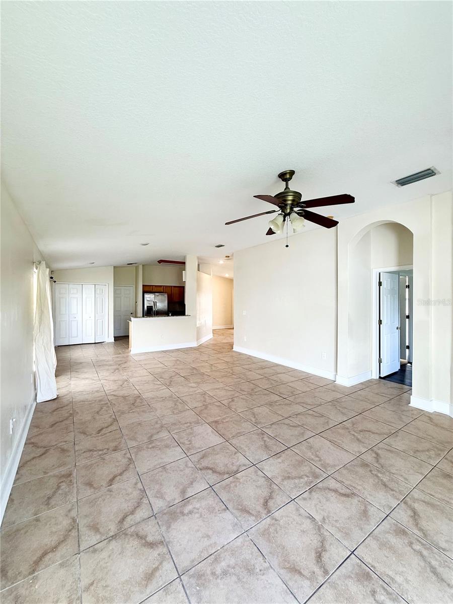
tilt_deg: -0.6
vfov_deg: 102.1
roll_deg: -0.4
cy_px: 302
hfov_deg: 85.7
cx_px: 226
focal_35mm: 14
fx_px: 244
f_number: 2.2
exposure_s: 1/120
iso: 100
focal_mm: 2.22
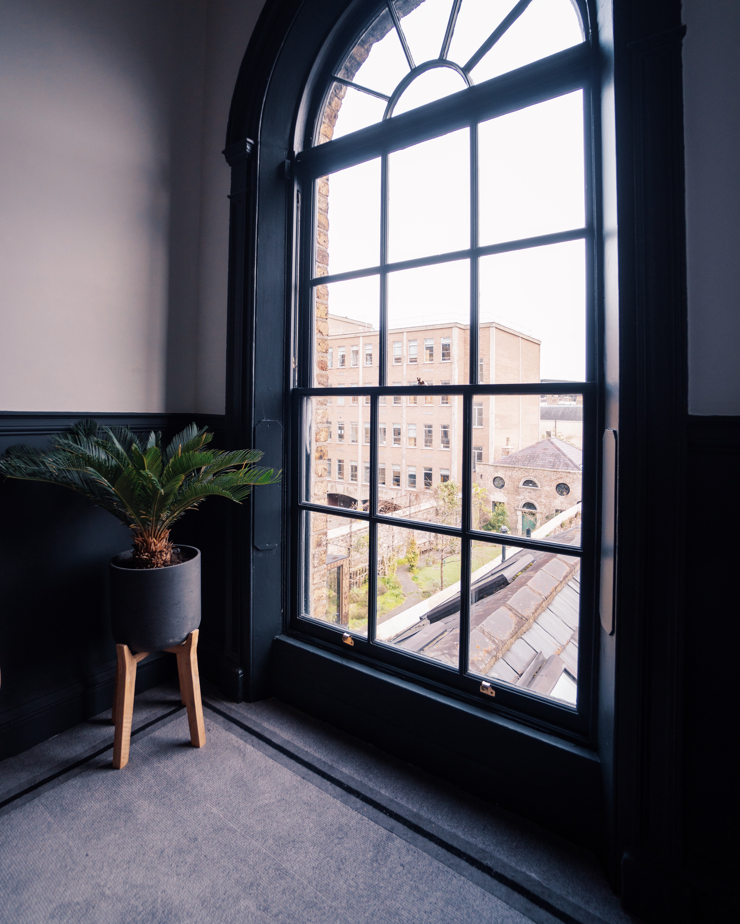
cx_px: 370
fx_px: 465
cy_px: 383
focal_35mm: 17
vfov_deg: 88.8
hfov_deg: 77.0
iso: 250
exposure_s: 1/125
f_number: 4
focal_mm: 10
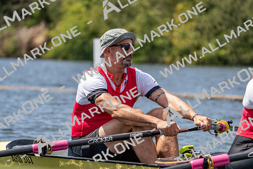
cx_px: 127
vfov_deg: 5.3
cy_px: 85
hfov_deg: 7.9
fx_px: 1828
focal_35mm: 260
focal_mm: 255
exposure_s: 1/2000
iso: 320
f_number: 5.6
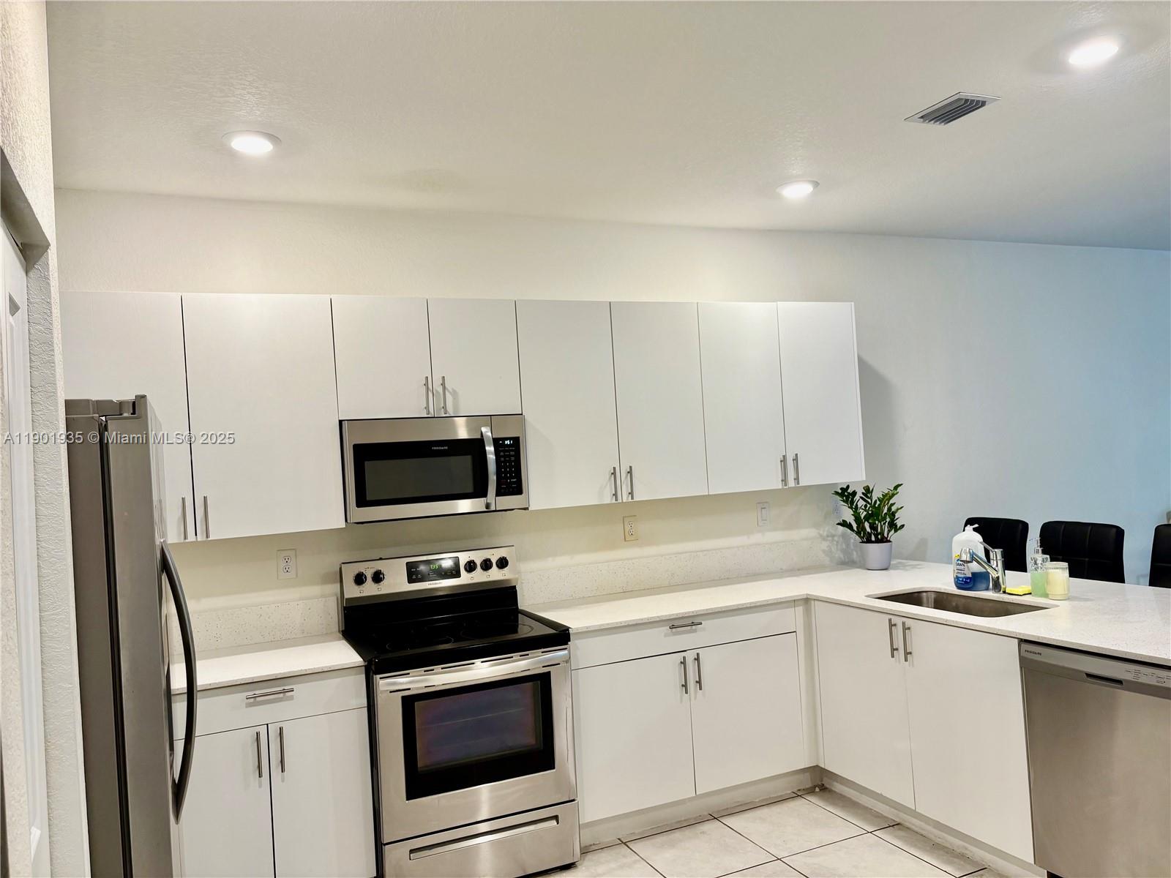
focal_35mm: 26
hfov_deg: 67.3
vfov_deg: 53.1
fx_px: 880
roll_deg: +3.9
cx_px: 586
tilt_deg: +0.6
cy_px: 439
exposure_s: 1/60
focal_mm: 5.96
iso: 80
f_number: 1.6
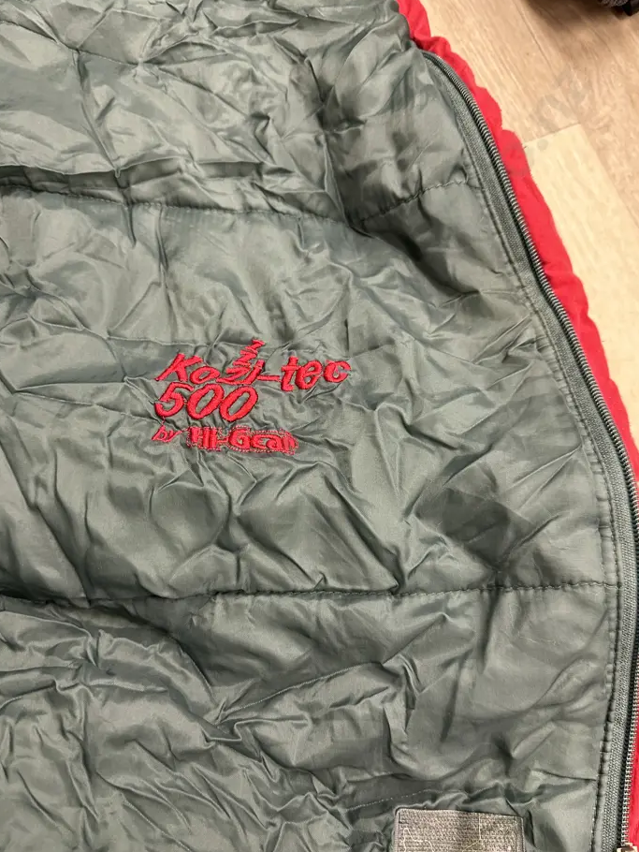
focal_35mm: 27
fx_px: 664
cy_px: 457
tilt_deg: -77.9
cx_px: 293
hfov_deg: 51.3
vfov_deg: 65.2
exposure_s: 1/50
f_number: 1.78
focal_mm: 6.86
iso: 250
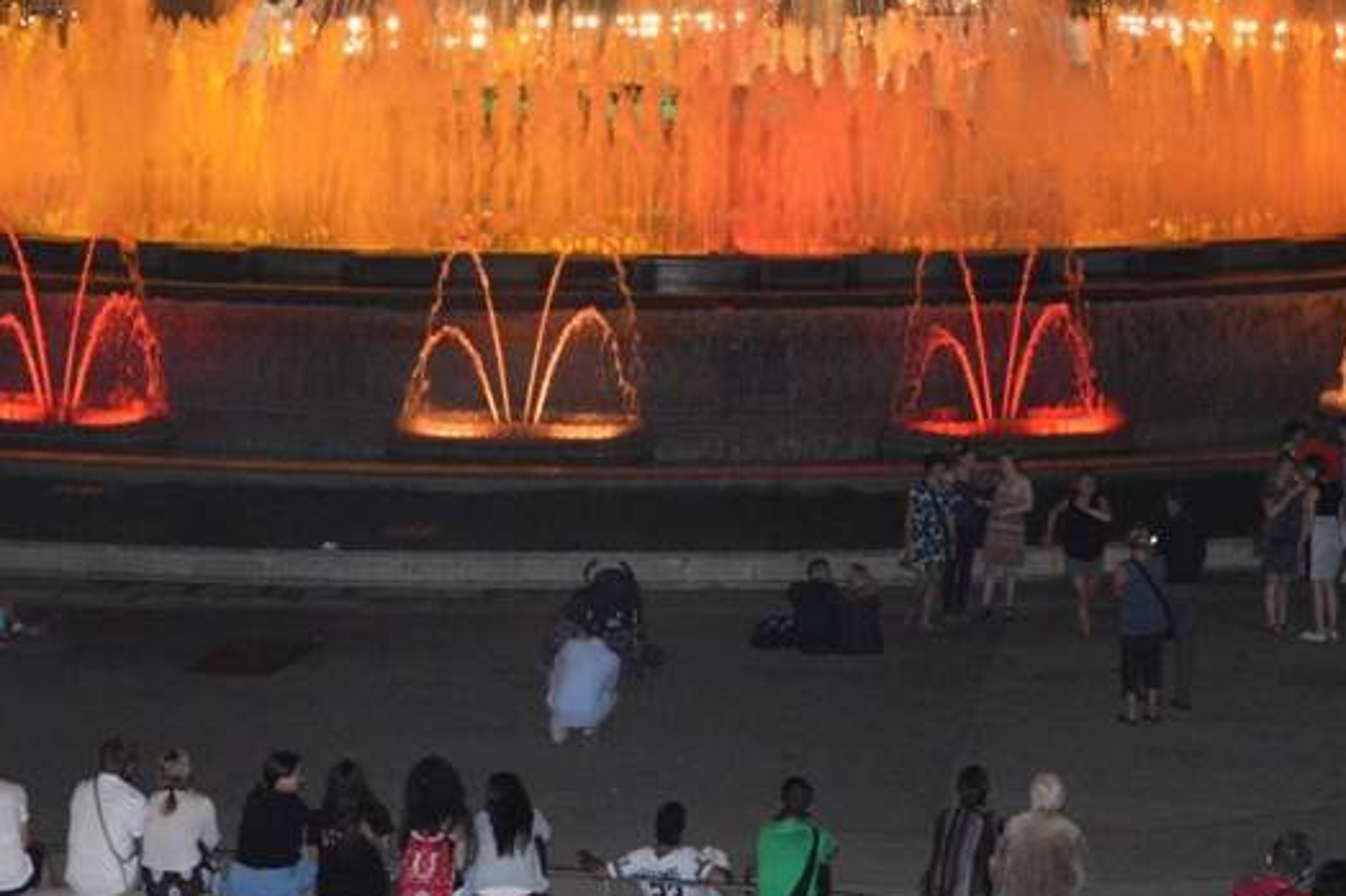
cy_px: 122
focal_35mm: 82
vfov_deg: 16.5
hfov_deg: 24.7
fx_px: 3065
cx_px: 801
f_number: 4
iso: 3200
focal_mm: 28
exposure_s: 1/60
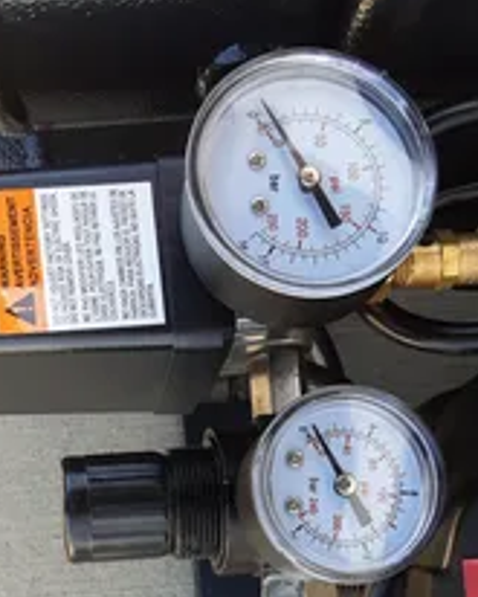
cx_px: 206
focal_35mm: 53
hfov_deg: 28.6
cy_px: 519
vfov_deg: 33.7
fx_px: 937
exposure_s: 1/184
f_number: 1.9
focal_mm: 2.9
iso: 40
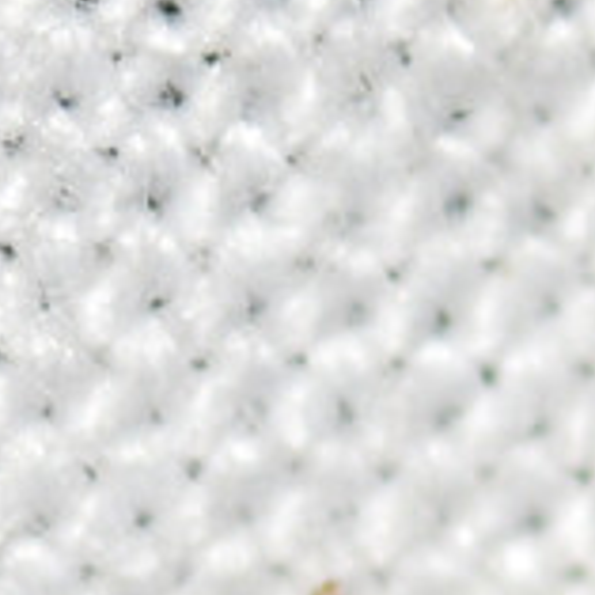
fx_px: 15168
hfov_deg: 2.2
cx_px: 1050
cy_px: 1091
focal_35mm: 780
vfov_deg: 2.2
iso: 100
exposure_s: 1/200
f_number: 13
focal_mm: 100
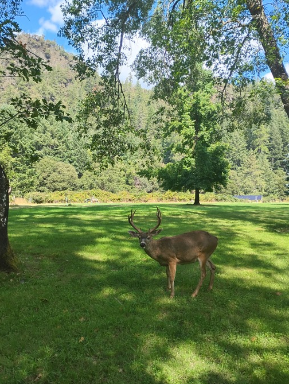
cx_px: 144
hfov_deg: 46.9
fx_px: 333
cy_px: 183
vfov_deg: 59.9
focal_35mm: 30
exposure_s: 1/259
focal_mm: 4.26
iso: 100
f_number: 1.8
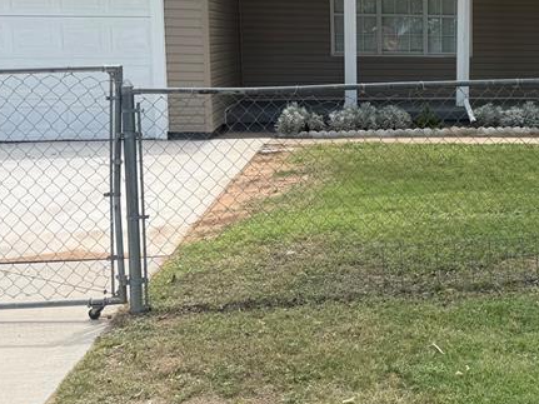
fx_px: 887
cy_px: 153
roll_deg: +0.3
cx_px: 524
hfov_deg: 31.5
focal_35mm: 57
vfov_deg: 25.6
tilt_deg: -7.0
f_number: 1.78
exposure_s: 1/2907
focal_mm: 6.76
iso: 80
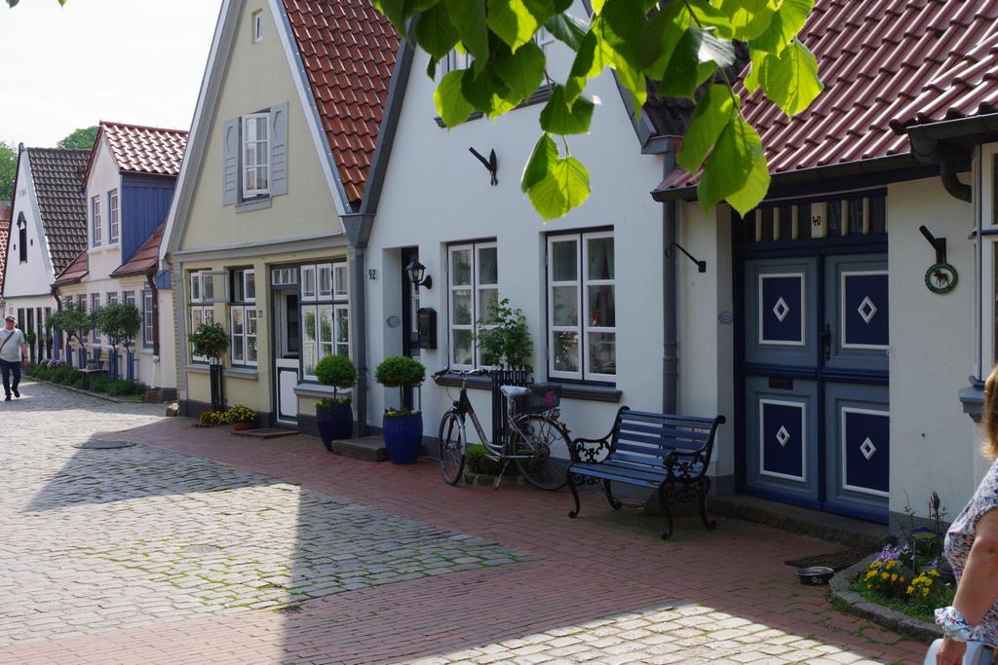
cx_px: 499
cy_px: 332
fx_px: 1358
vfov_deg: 27.5
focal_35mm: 49
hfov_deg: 40.3
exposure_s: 1/160
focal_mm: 32.5
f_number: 10
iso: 200
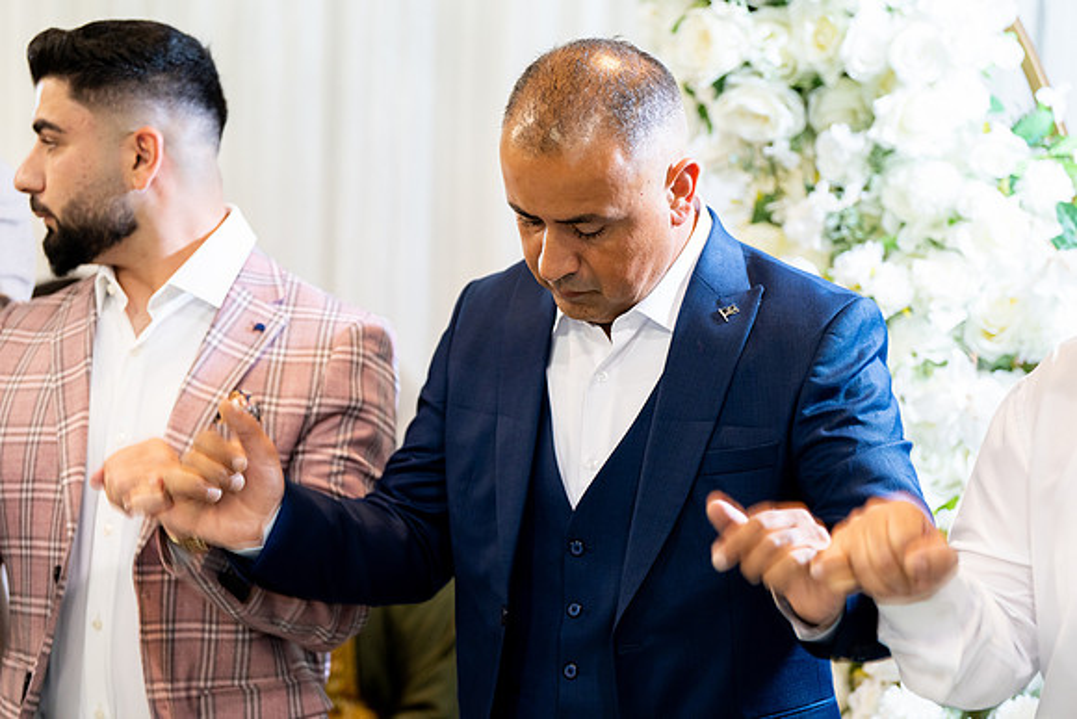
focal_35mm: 105
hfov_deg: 19.5
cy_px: 360
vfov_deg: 13.0
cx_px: 538
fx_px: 3142
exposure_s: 1/200
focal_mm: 105
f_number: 2.8
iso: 1250
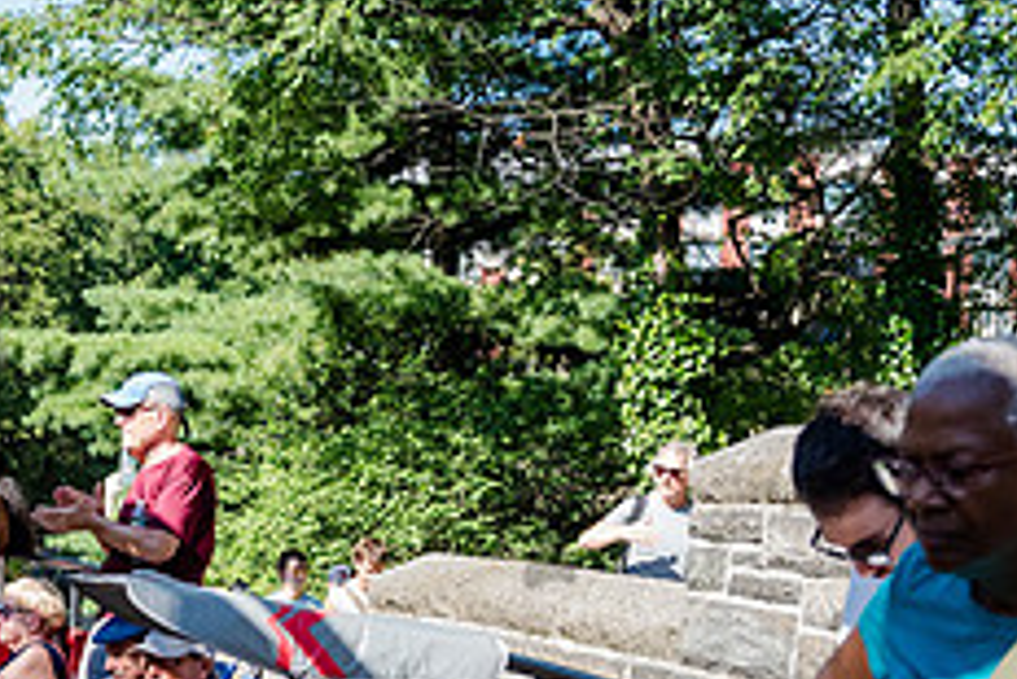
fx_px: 2685
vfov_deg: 14.1
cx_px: -18
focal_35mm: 95
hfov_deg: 20.7
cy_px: 721
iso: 1250
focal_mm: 38
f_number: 4
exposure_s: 1/2000
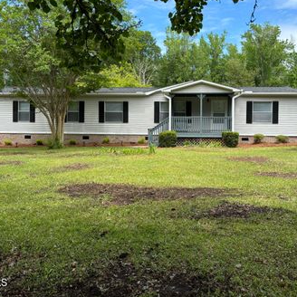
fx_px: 340
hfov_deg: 47.2
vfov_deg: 47.1
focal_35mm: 35
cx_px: 161
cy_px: 128
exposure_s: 1/1499
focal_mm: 5.96
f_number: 1.6
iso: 50
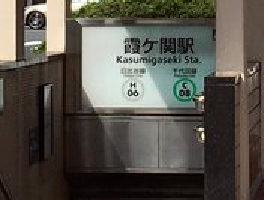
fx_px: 1009
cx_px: 24
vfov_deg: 10.9
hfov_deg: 14.7
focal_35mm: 132
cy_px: -91
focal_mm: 4.15
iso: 25
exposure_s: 1/1672
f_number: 2.2
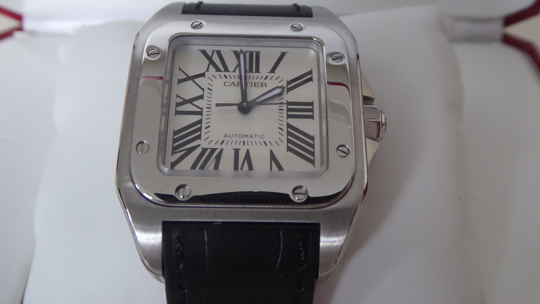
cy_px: 133
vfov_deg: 30.4
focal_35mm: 39
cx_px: 271
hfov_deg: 51.6
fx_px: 558
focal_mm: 6.3
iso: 400
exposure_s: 1/30
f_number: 3.7
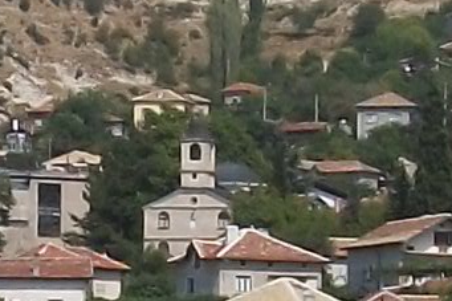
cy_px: 467
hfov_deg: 7.2
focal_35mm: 285
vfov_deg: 4.8
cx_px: -46
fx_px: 3576
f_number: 4.8
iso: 80
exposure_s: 1/800
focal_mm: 6
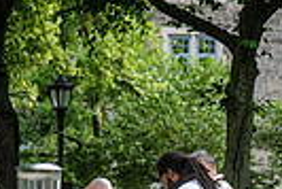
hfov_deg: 5.4
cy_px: 303
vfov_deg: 3.6
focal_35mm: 377
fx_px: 2956
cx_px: 500
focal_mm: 86
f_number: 4
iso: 1000
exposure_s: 1/1600
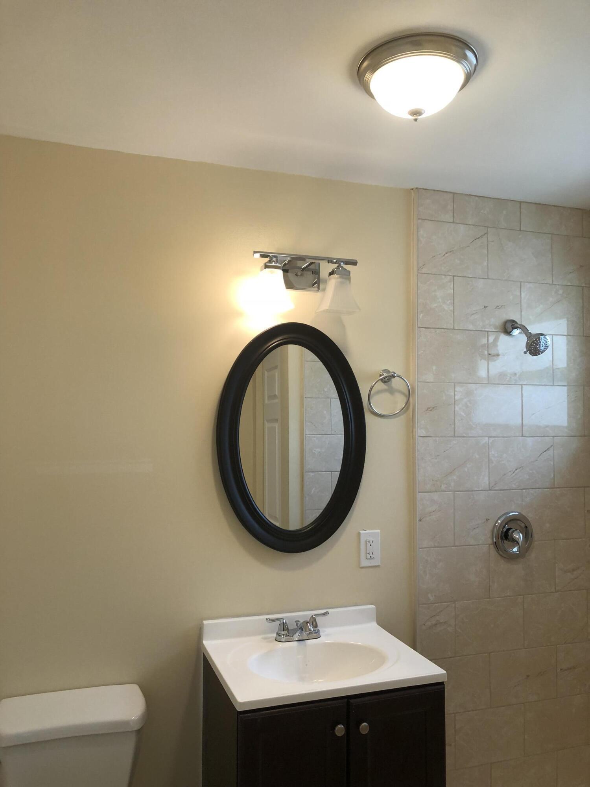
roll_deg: +1.2
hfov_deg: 49.7
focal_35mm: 28
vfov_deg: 63.4
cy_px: 394
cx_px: 295
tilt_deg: +0.7
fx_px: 636
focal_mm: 3.99
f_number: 1.8
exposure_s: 1/30
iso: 20
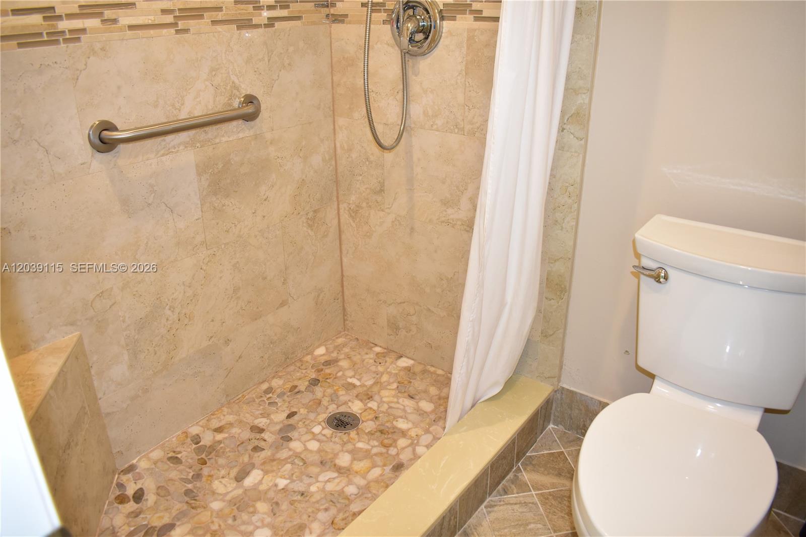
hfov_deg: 67.4
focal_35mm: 27
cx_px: 403
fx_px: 604
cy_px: 268
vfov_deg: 47.9
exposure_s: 1/60
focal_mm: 18
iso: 900
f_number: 4.5
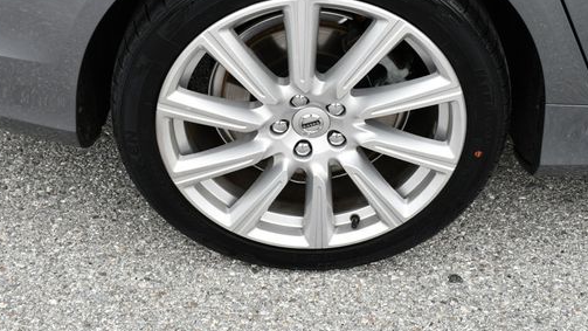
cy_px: 84
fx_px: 748
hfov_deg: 42.9
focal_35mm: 48
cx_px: 300
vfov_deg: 24.7
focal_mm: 18
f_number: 8
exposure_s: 1/250
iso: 200
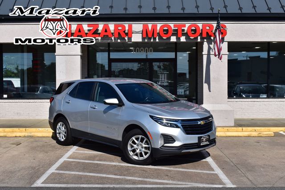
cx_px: 142
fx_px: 368
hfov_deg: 42.3
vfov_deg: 28.9
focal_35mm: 46
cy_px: 95
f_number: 11
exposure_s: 1/500
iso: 200
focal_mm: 31
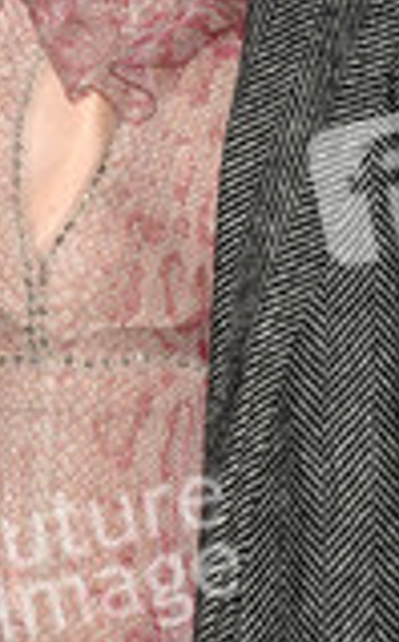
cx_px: 151
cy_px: -32
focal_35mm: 347
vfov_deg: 6.0
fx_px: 6054
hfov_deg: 3.8
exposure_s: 1/250
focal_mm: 135
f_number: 5.6
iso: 800
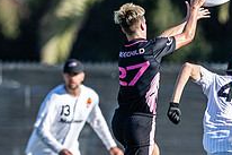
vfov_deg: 0.8
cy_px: 159
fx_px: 11288
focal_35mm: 1753
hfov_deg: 1.2
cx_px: 91
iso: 110
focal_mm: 400
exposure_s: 1/1600
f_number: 2.8
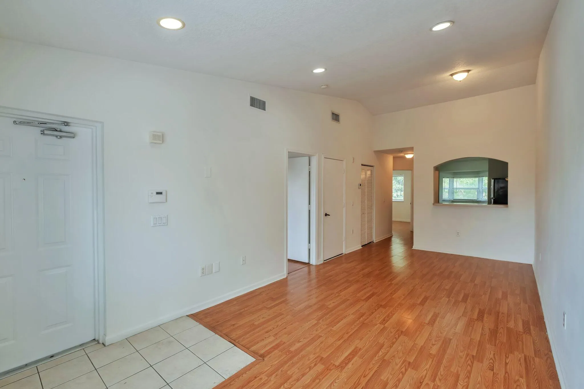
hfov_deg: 100.4
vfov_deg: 77.3
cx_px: 292
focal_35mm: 15
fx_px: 243
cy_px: 194
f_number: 8
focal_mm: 10
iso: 800
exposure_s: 1/40
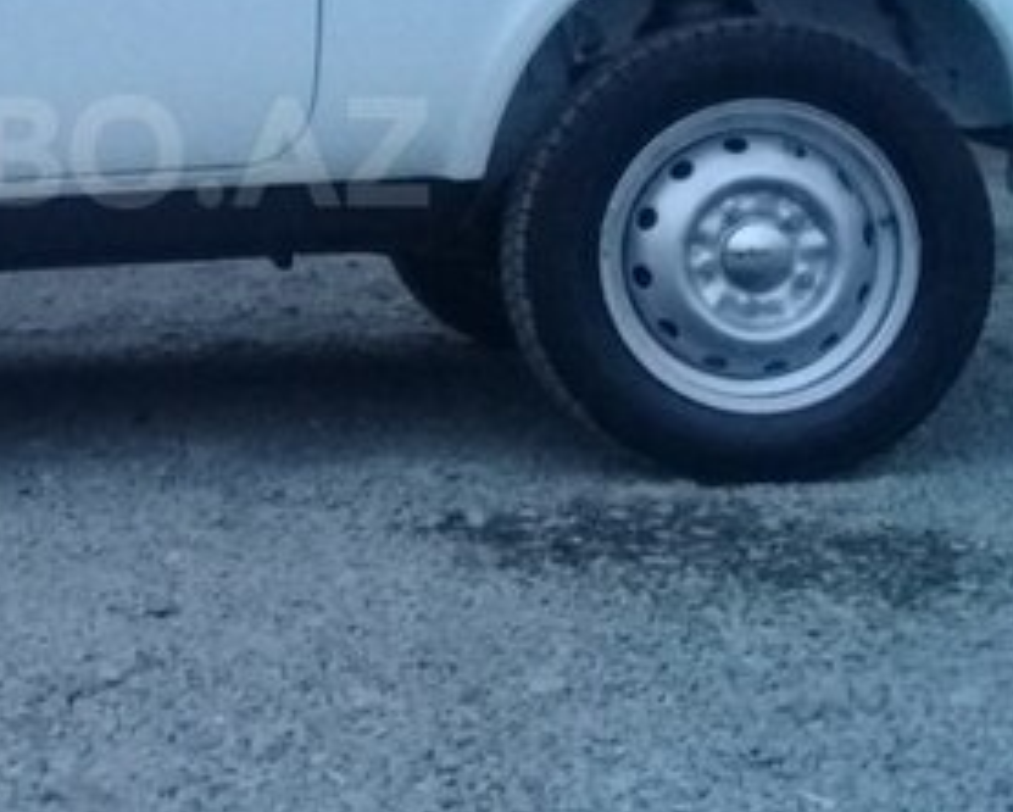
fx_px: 2160
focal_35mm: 72
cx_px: 55
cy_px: 152
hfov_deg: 25.4
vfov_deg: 21.0
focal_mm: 3.3
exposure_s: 1/17
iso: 320
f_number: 2.2
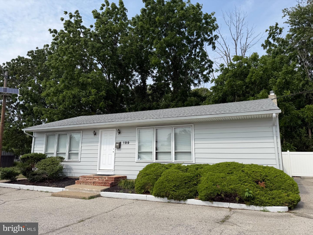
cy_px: 118
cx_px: 156
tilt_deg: +11.3
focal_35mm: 24
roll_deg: +0.2
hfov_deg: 71.6
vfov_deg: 56.8
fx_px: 217
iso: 80
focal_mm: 6.76
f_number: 1.78
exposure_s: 1/5714
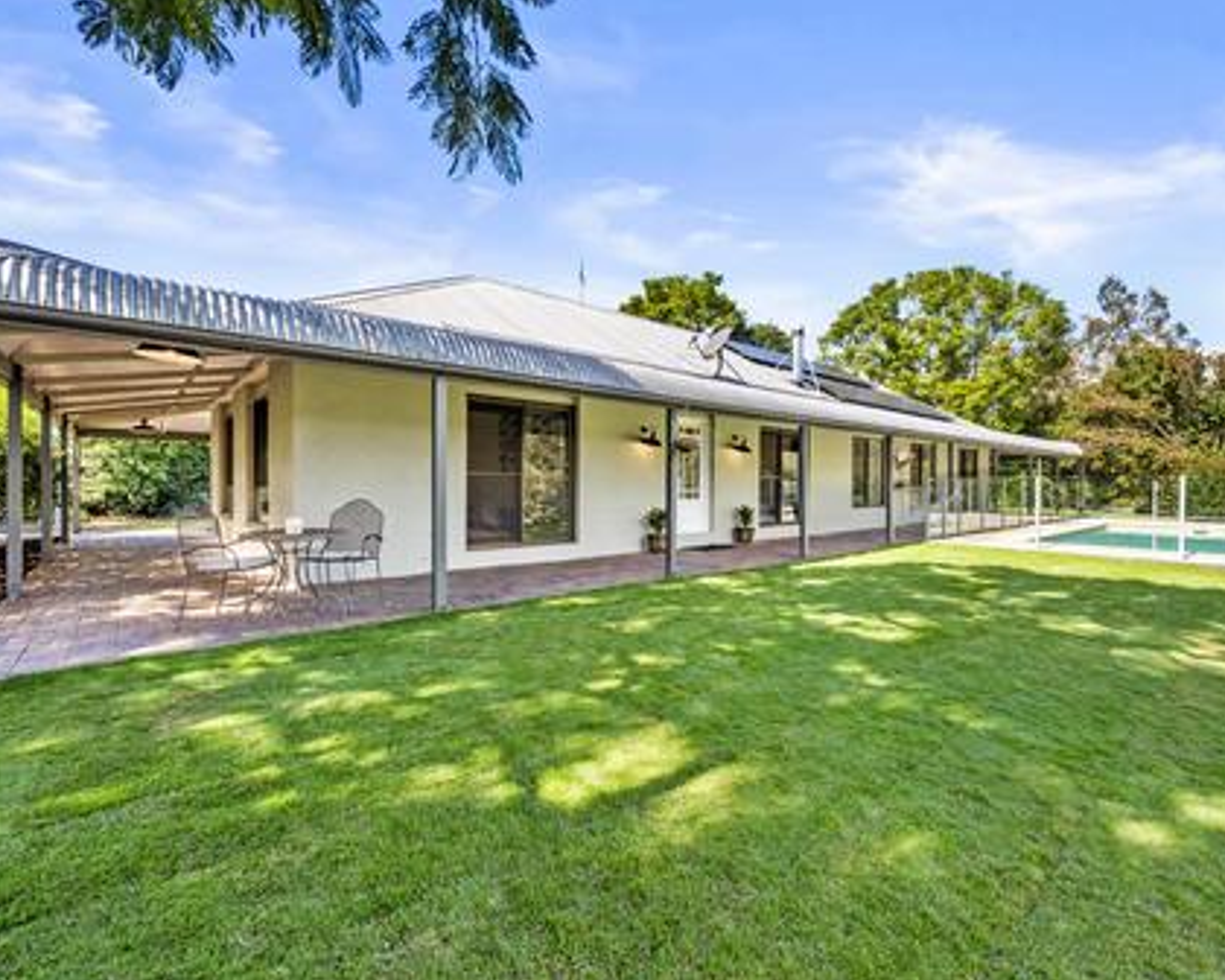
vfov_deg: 80.4
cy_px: 489
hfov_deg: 93.1
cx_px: 639
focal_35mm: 16
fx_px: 580
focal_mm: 14
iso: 320
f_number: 11
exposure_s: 1/60
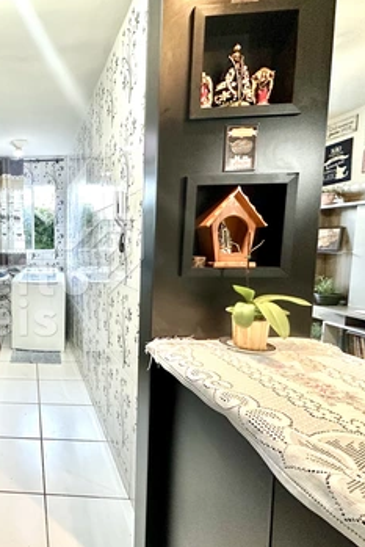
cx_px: 3
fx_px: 304
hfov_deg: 50.6
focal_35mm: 20
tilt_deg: -5.3
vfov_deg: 84.0
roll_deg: +1.3
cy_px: 274
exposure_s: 1/60
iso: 320
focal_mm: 2.22
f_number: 2.2
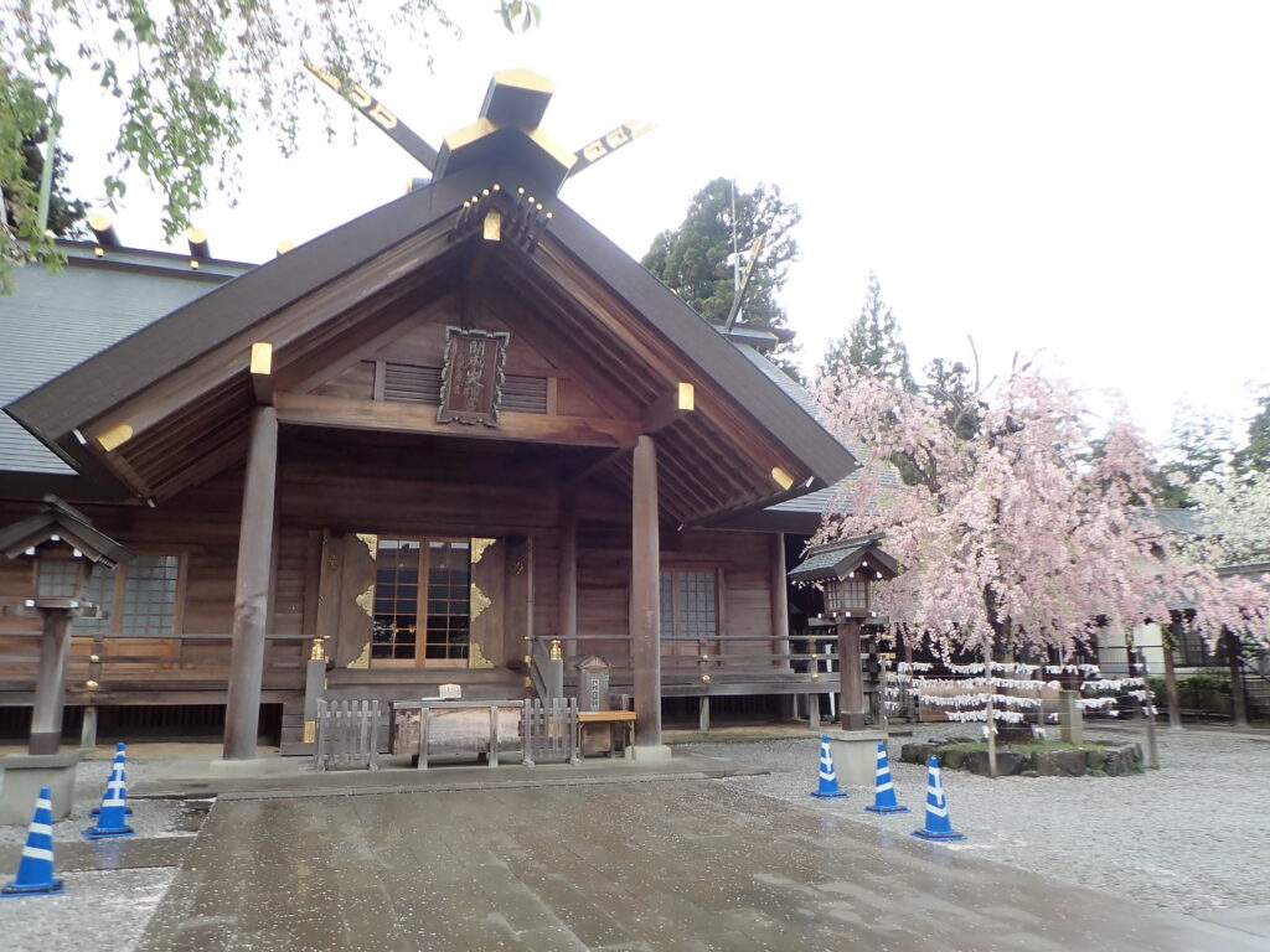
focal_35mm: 25
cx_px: 635
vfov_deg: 54.9
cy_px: 476
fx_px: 917
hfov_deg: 69.4
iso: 100
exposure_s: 1/250
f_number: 2.8
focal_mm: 4.5
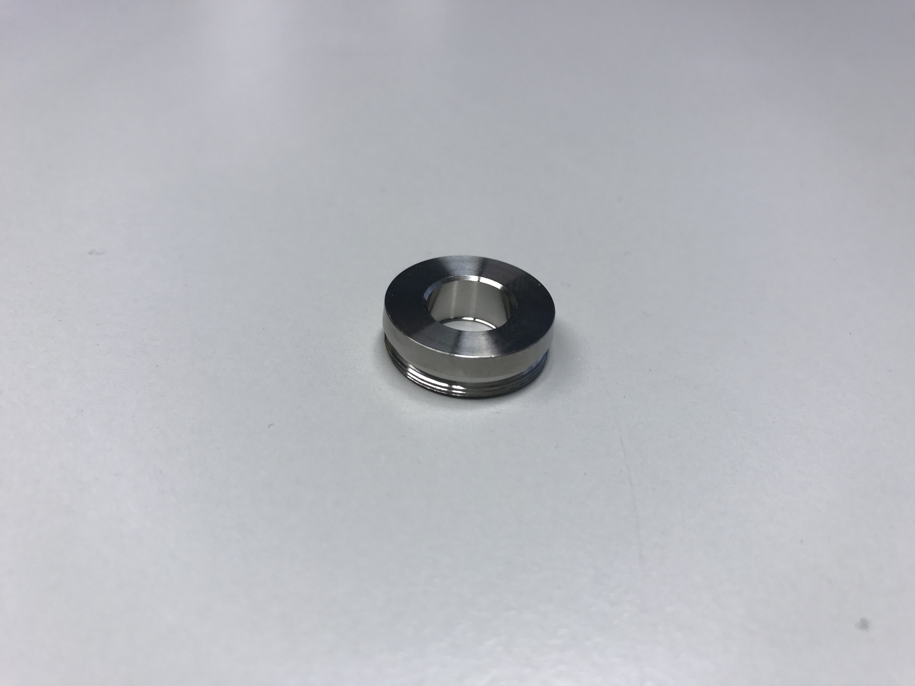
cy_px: 343
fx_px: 740
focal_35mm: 28
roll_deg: -5.0
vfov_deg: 49.7
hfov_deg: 63.4
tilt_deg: -39.1
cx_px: 458
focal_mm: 3.99
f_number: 1.8
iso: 20
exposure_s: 1/129
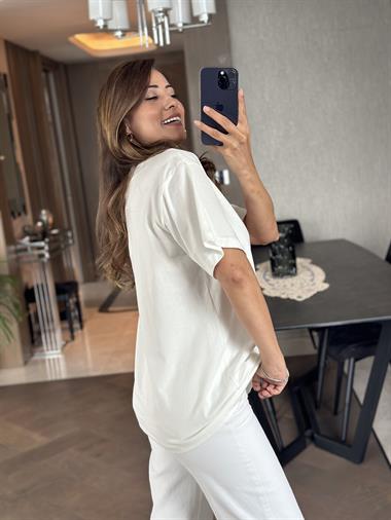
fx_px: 722
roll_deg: +7.1
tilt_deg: -16.7
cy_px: 260
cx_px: 196
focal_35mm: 48
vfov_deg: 39.6
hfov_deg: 30.3
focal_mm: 6.86
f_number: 1.78
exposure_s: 1/50
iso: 125
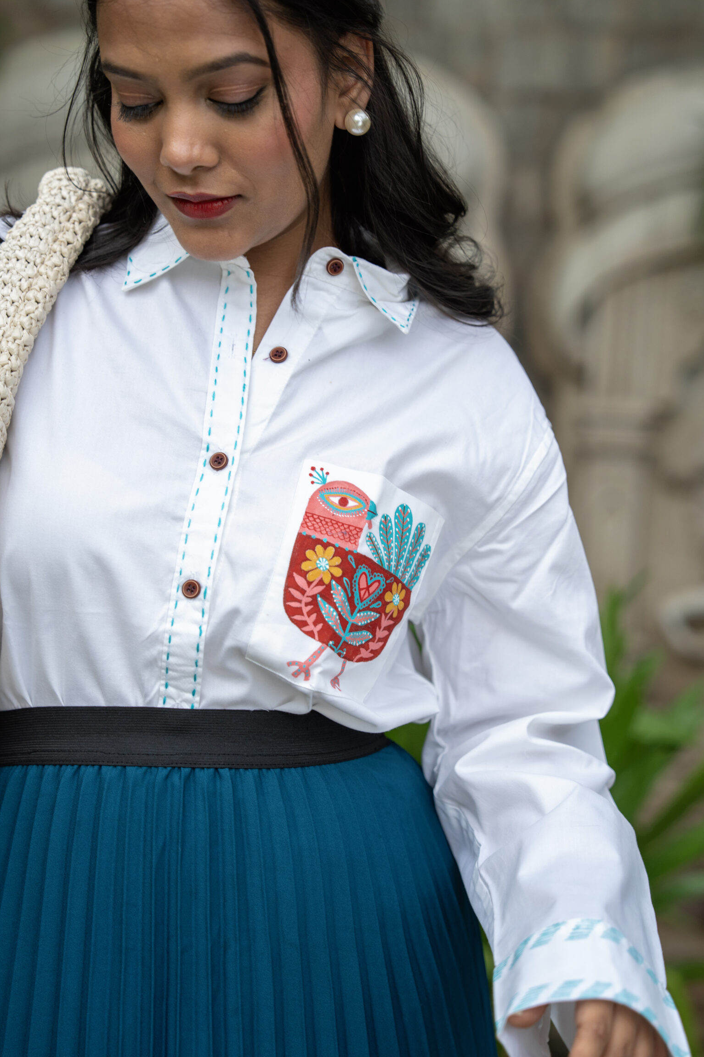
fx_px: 2288
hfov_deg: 17.5
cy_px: 528
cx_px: 381
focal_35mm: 78
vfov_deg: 26.0
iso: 320
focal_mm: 70
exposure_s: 1/400
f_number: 2.8
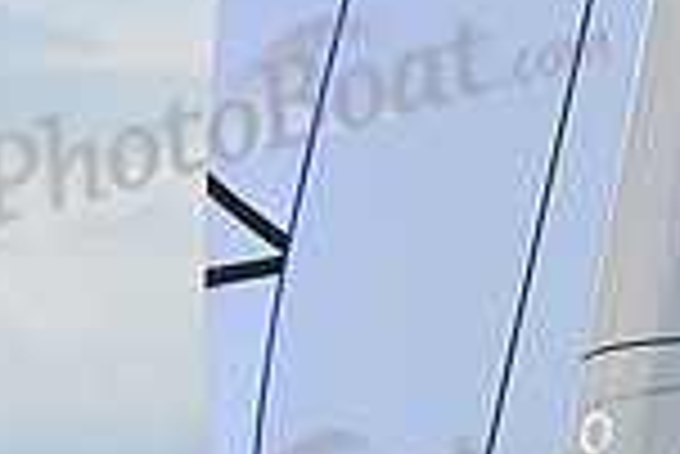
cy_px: 694
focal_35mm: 269
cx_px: 847
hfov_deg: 7.6
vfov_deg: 5.1
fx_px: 5086
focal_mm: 70
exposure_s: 1/1600
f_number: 7.1
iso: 320
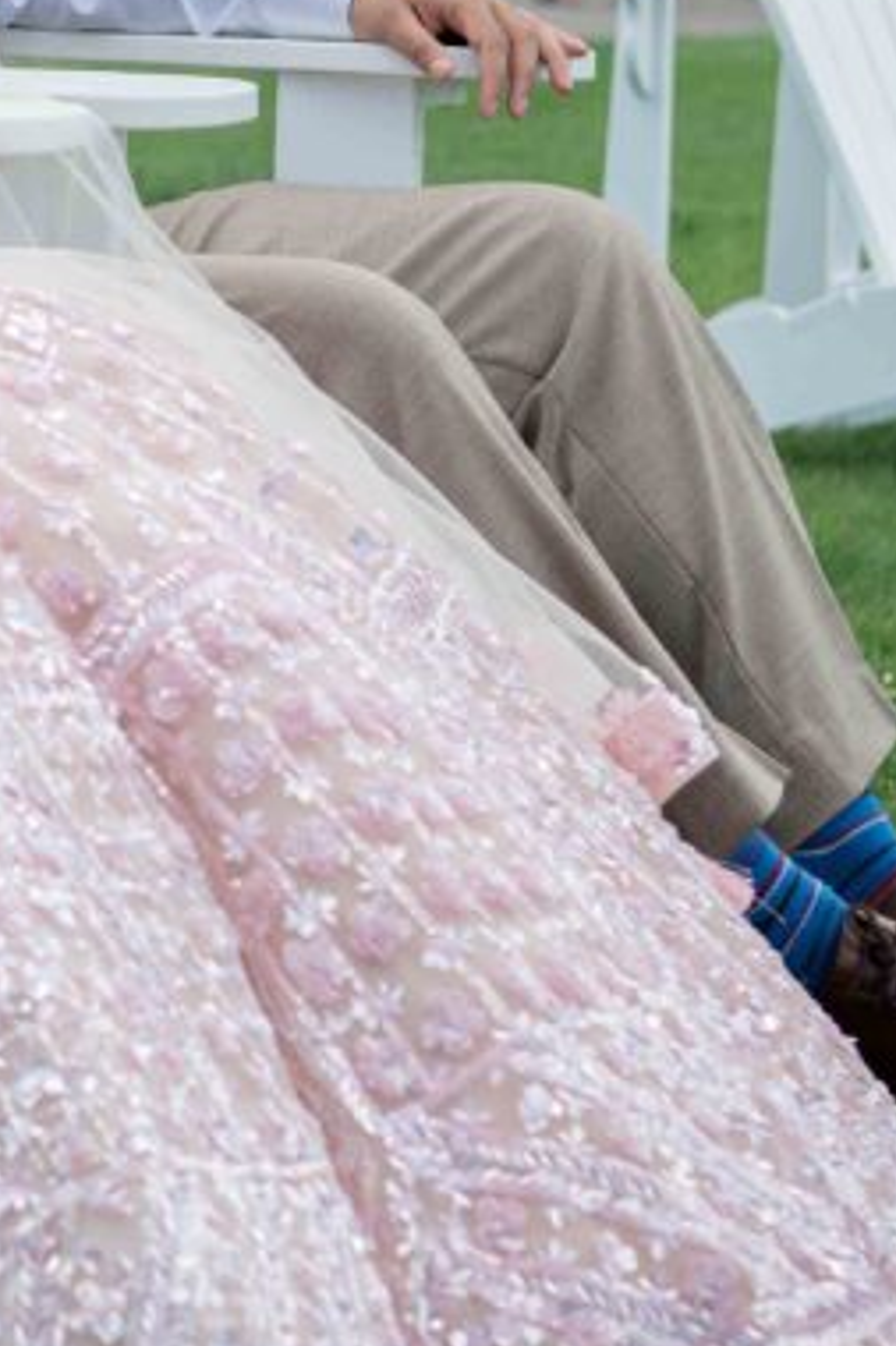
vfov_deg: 10.1
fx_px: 7548
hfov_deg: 6.6
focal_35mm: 202
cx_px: -666
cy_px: 60
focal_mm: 50
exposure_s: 1/320
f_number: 4
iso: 100
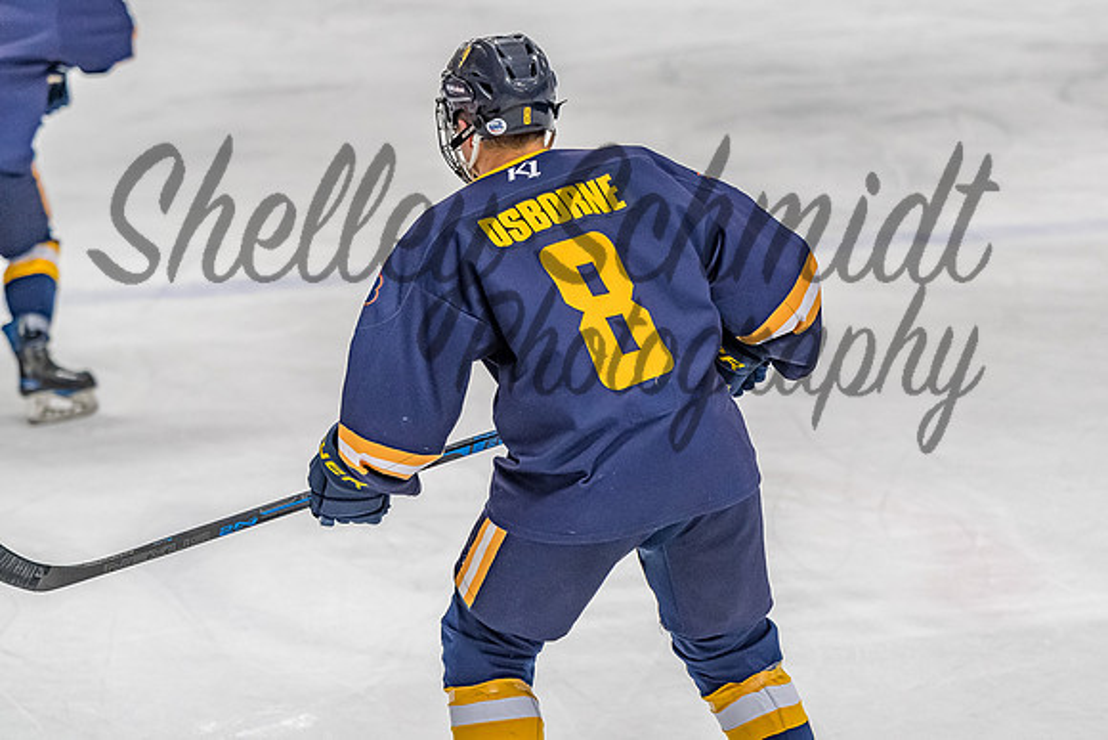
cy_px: 335
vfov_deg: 6.4
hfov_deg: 9.6
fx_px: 6578
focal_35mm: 214
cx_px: 607
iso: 1600
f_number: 3.2
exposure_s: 1/800
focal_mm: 130
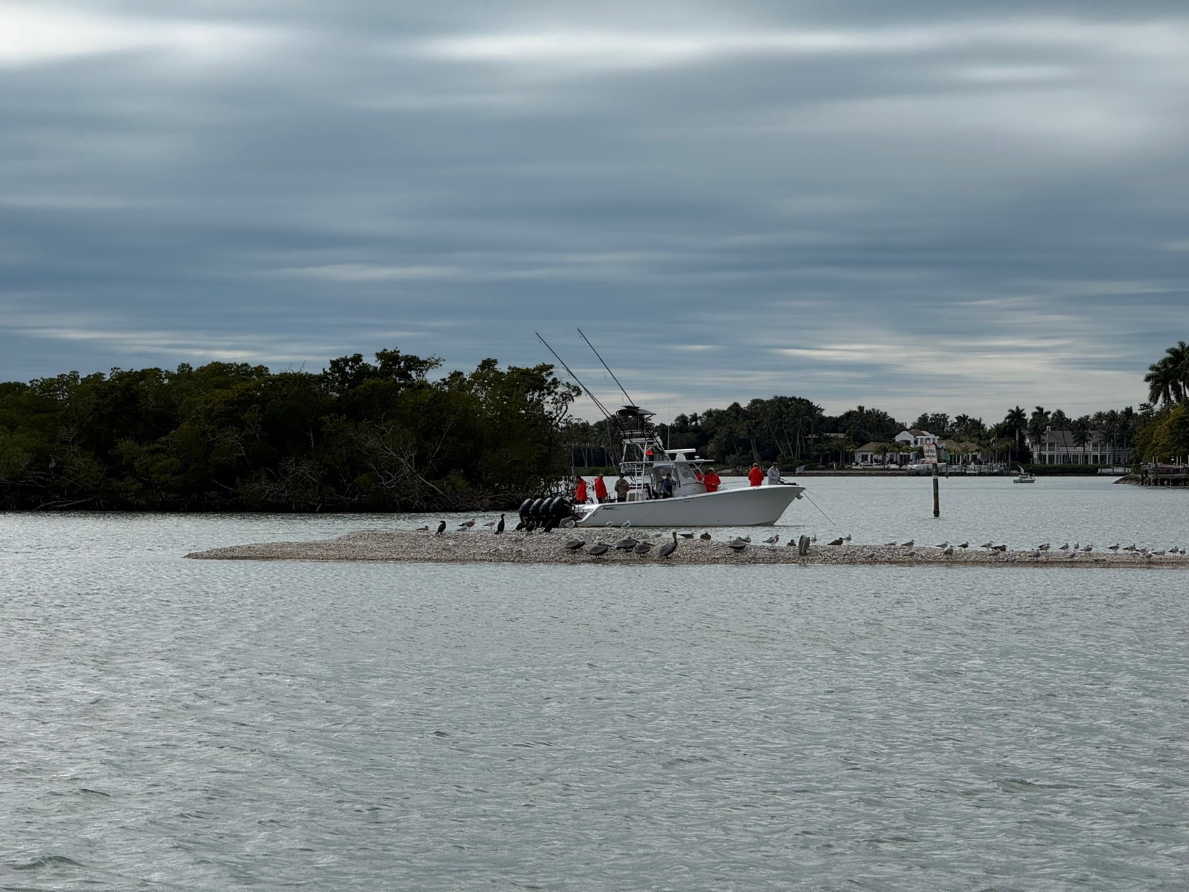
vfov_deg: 12.3
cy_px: 446
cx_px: 594
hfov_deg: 16.4
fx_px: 4122
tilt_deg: +0.9
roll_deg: +1.3
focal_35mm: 120
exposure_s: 1/3195
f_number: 2.8
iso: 50
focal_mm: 15.66
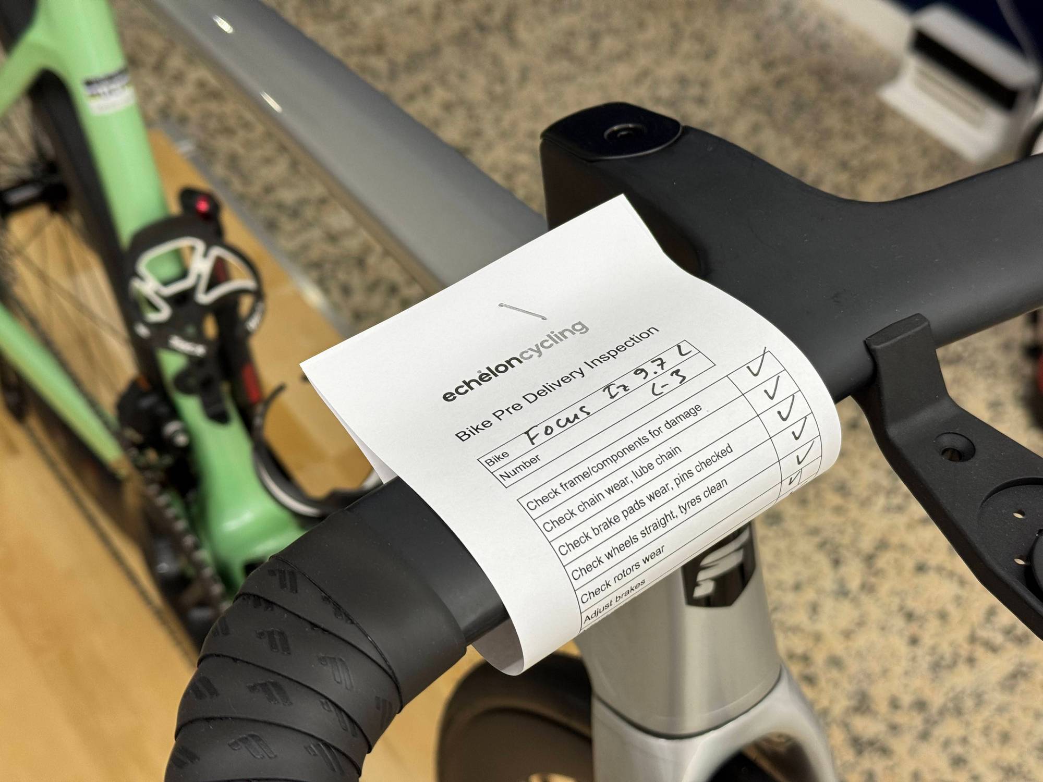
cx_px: 522
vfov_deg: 30.3
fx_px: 1446
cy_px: 391
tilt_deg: -46.6
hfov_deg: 39.7
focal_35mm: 48
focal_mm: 6.76
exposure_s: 1/100
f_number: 1.78
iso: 64
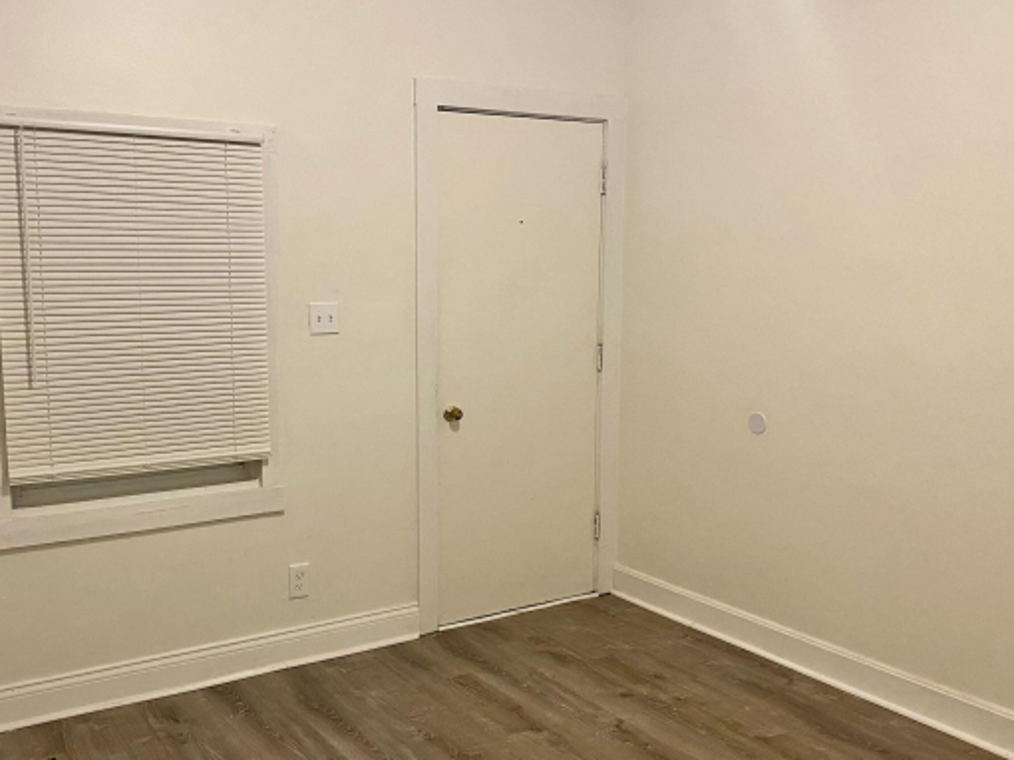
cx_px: 405
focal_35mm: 34
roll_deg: +0.0
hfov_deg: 53.6
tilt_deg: -7.9
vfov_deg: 41.8
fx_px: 995
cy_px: 396
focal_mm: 4.25
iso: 250
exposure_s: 1/60
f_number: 1.8
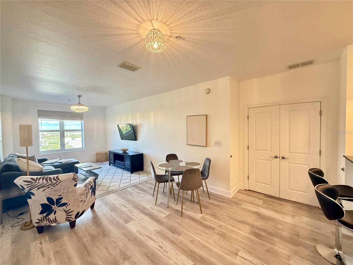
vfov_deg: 85.7
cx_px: 176
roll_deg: +1.0
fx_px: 143
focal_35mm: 14
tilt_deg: -1.5
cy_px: 132
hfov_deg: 102.1
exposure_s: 1/120
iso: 640
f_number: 2.2
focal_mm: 2.22
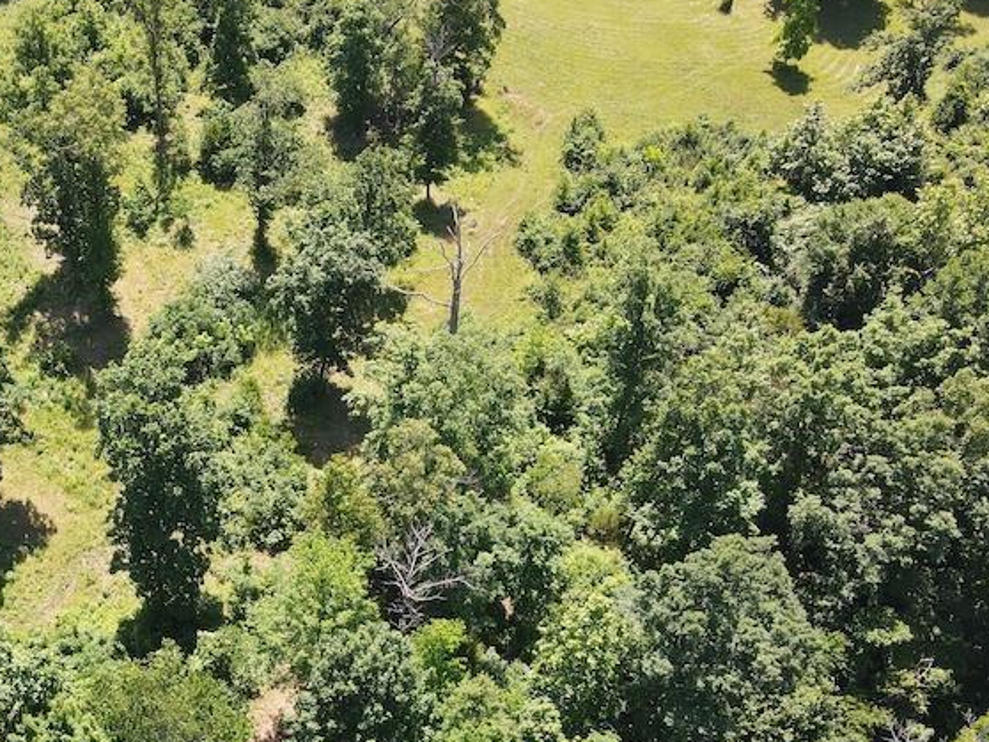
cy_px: 524
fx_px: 1229
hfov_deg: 42.4
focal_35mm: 43
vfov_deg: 33.2
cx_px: 241
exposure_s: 1/15
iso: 130
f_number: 2.8
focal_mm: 4.5
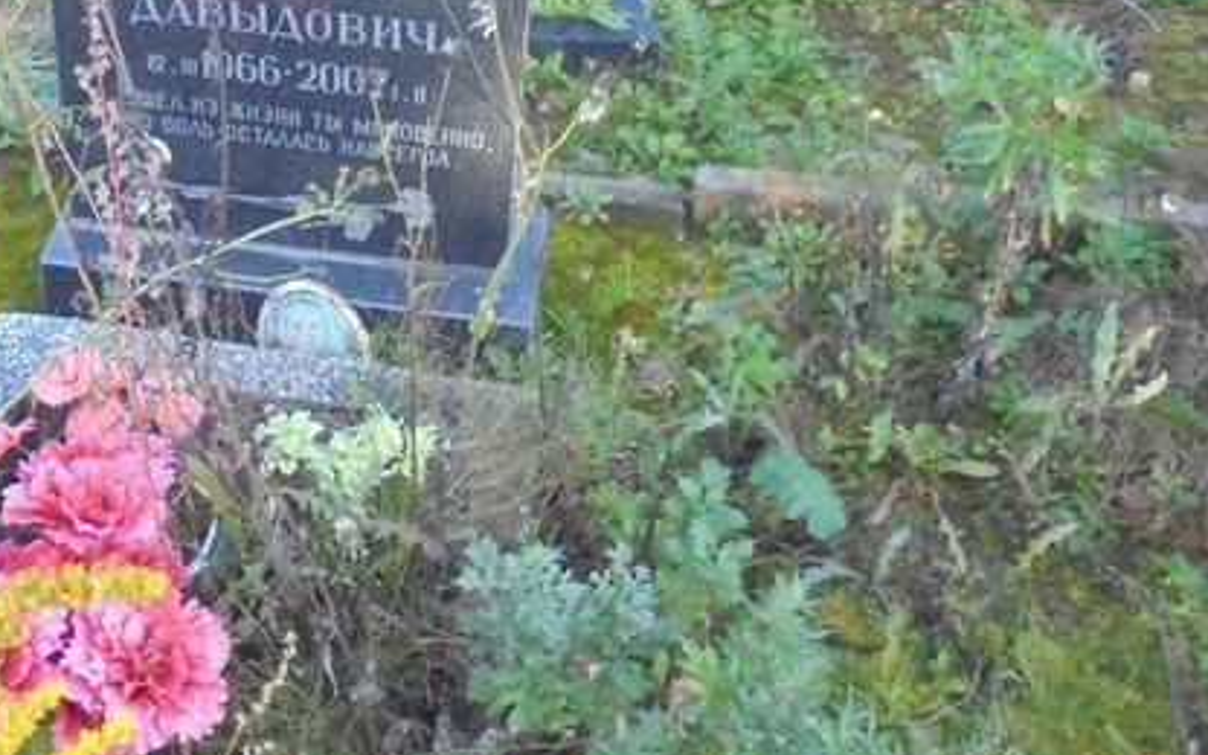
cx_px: 427
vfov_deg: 23.4
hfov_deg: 37.9
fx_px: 1745
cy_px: -3
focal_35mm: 53
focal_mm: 4.6
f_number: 3.5
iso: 400
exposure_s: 1/200
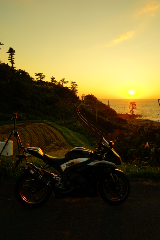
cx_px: 80
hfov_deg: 43.6
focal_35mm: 30
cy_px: 120
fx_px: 200
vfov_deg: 61.9
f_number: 4
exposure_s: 1/500
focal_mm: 30
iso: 200
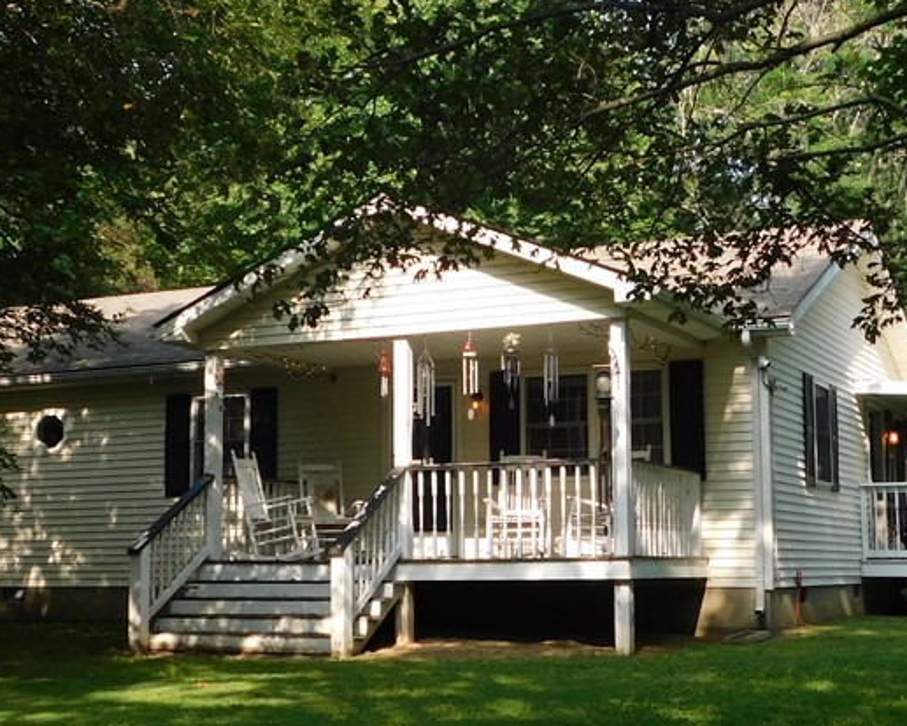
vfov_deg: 26.2
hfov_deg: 32.5
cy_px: 384
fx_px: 1558
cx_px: 426
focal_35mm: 58
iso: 125
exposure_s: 1/400
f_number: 3.2
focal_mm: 5.3
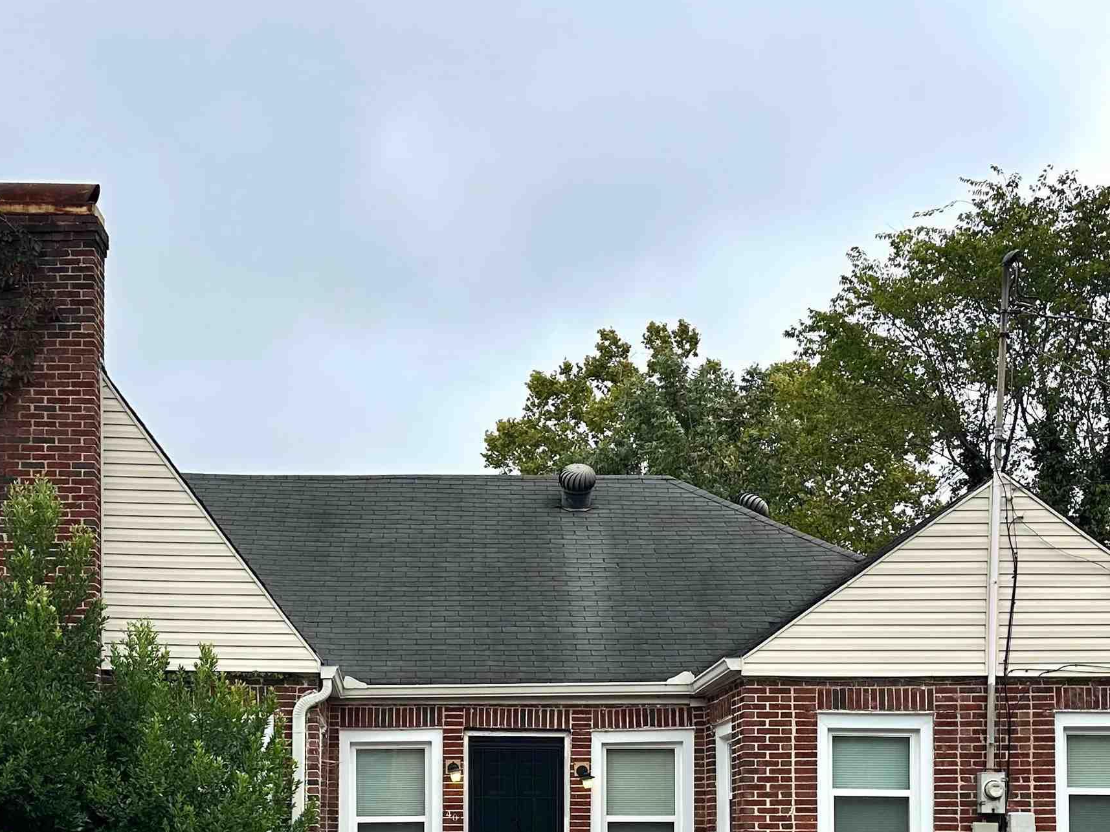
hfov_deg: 43.5
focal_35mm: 43
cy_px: 722
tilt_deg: +3.0
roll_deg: -0.4
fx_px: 1378
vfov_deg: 32.2
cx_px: 417
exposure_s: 1/894
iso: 80
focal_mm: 6.86
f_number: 1.78
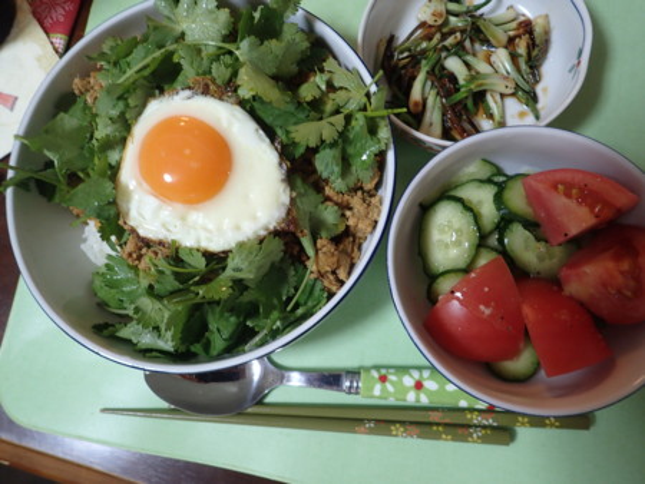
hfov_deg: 69.4
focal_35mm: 25
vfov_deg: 54.9
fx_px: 466
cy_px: 242
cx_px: 322
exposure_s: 1/30
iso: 200
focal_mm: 4.5
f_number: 2
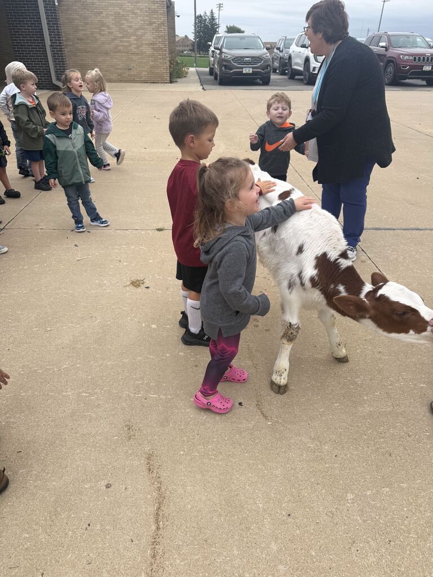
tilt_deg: -28.7
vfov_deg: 71.6
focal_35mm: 24
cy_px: 288
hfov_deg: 56.8
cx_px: 216
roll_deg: -0.5
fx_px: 400
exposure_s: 1/1156
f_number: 1.78
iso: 80
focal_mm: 6.76
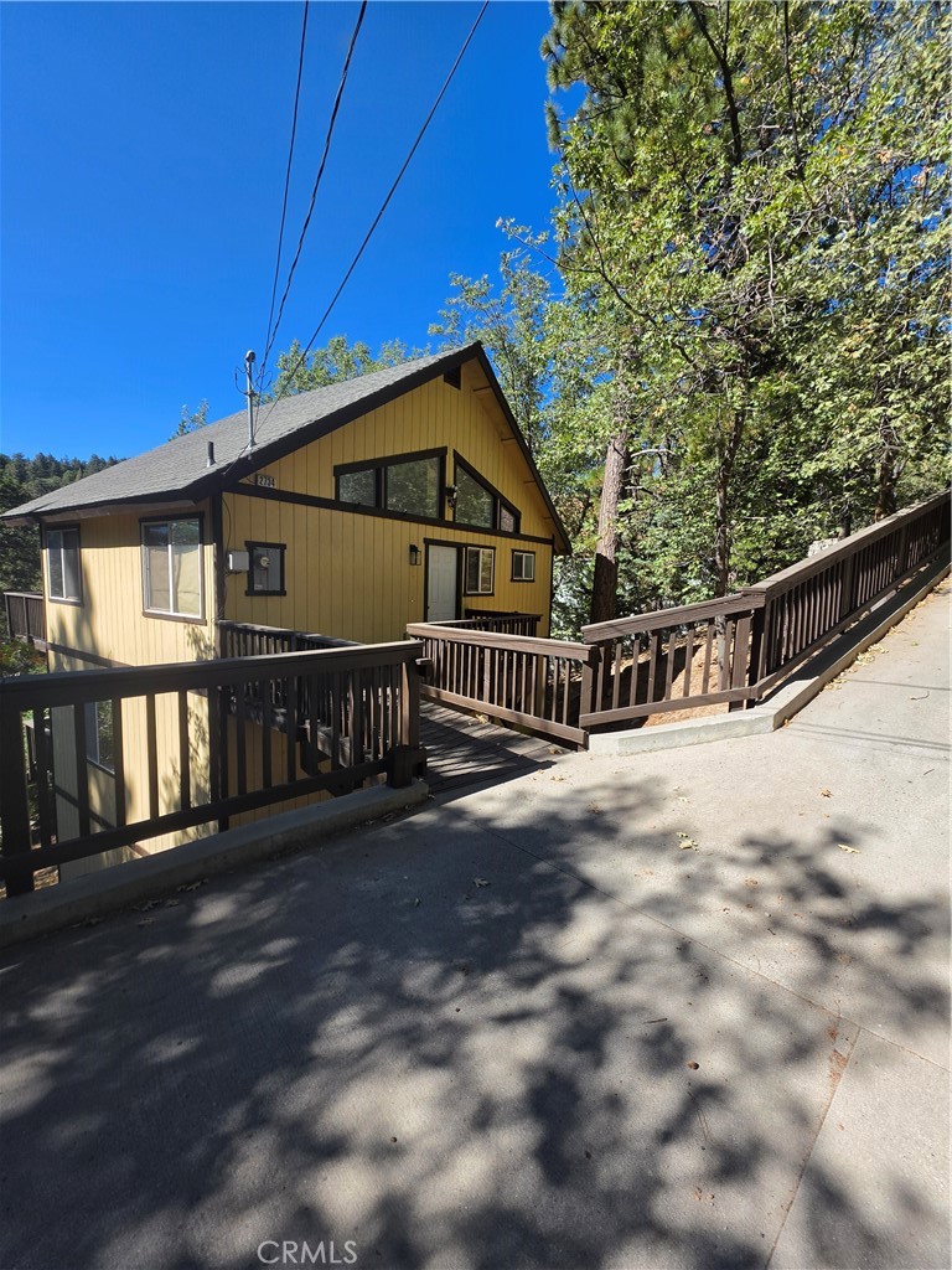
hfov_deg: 89.9
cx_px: 476
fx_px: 477
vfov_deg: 106.2
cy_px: 635
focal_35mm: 13
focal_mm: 2.2
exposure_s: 1/1087
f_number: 1.9
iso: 32
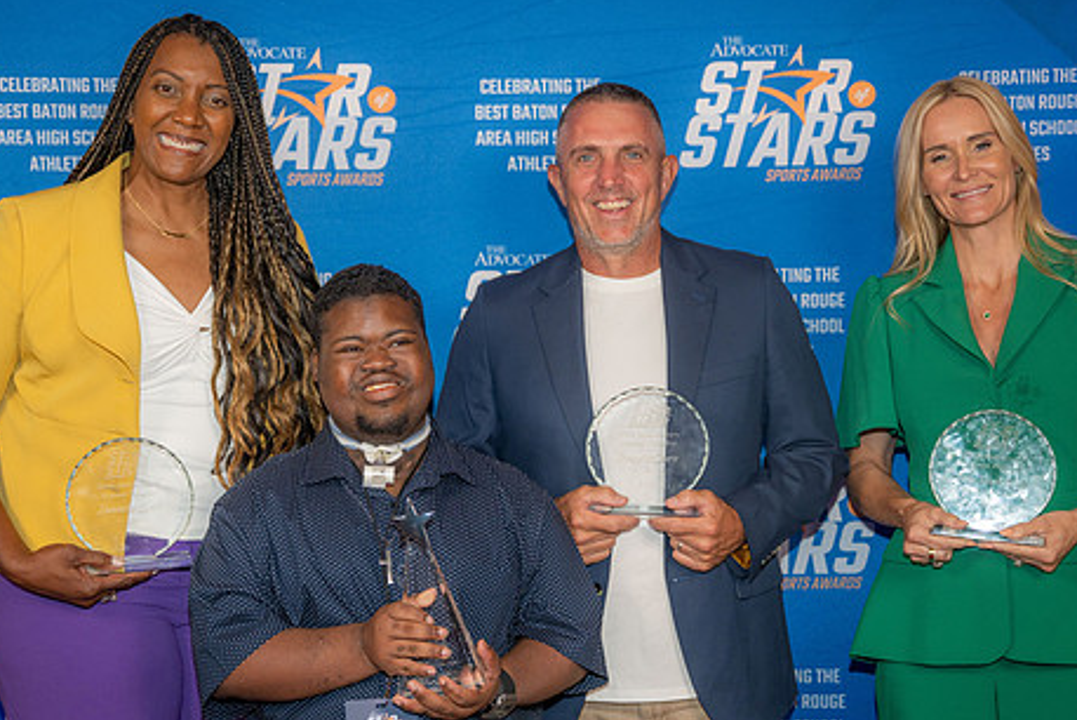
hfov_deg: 35.0
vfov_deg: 23.8
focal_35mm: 57
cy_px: 422
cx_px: 515
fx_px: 1706
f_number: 3.2
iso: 320
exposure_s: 1/160
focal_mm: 45
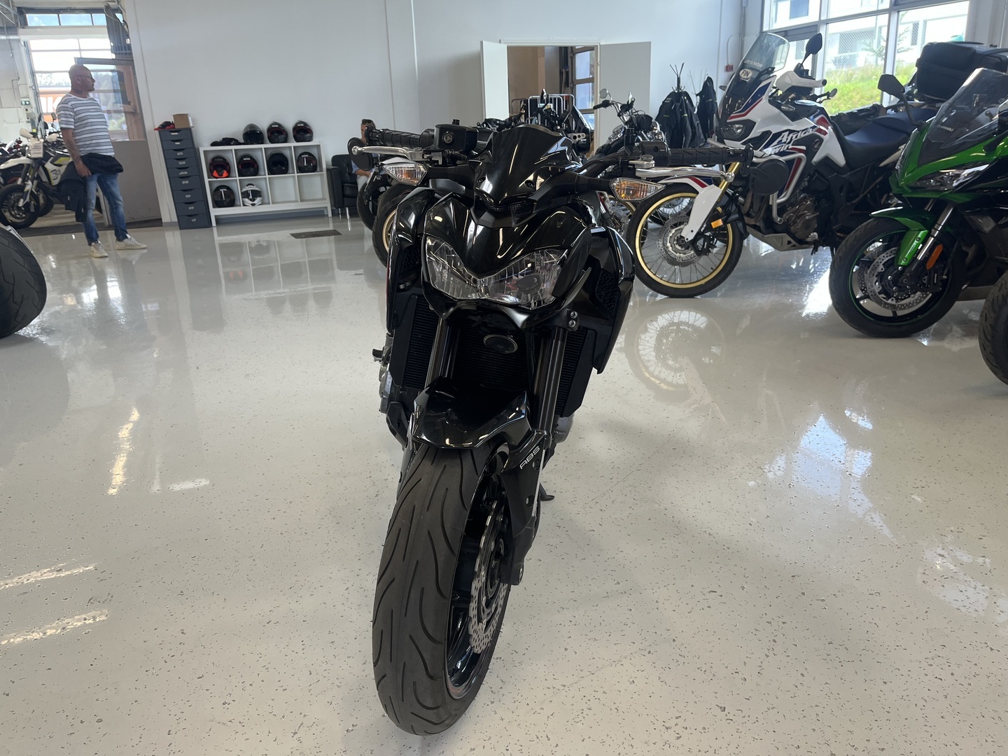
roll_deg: +3.0
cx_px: 504
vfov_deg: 53.1
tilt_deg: -17.6
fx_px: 757
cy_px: 378
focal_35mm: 26
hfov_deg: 67.3
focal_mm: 5.1
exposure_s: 1/100
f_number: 1.6
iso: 50
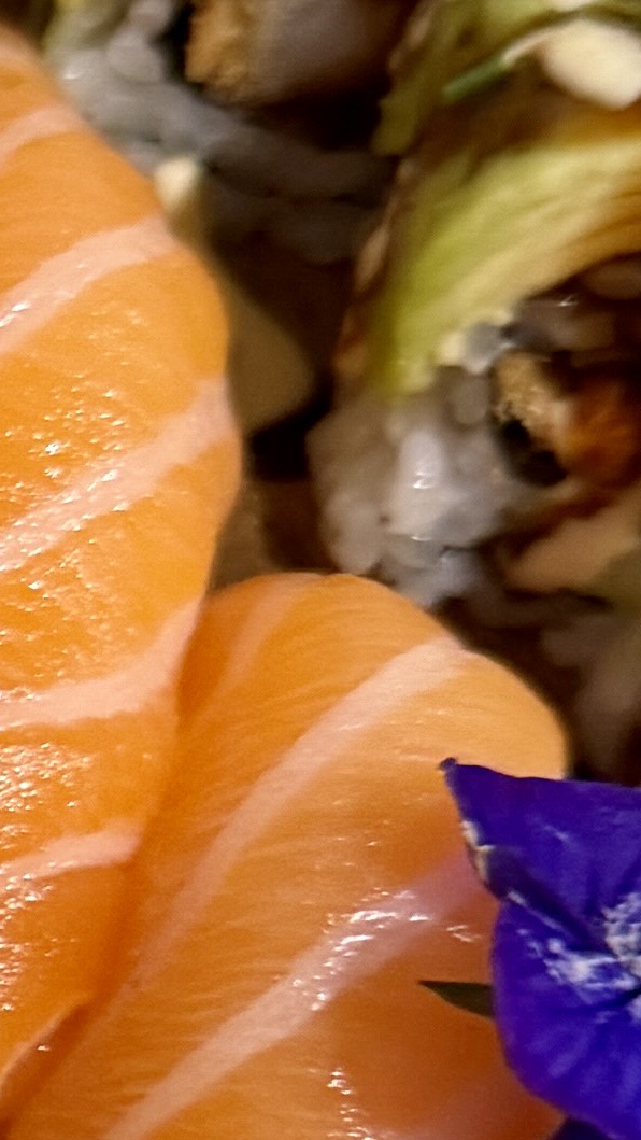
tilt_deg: -60.1
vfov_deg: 15.1
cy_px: 1032
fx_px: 4259
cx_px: -1058
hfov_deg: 7.8
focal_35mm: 141
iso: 250
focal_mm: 6.76
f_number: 1.78
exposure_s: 1/60
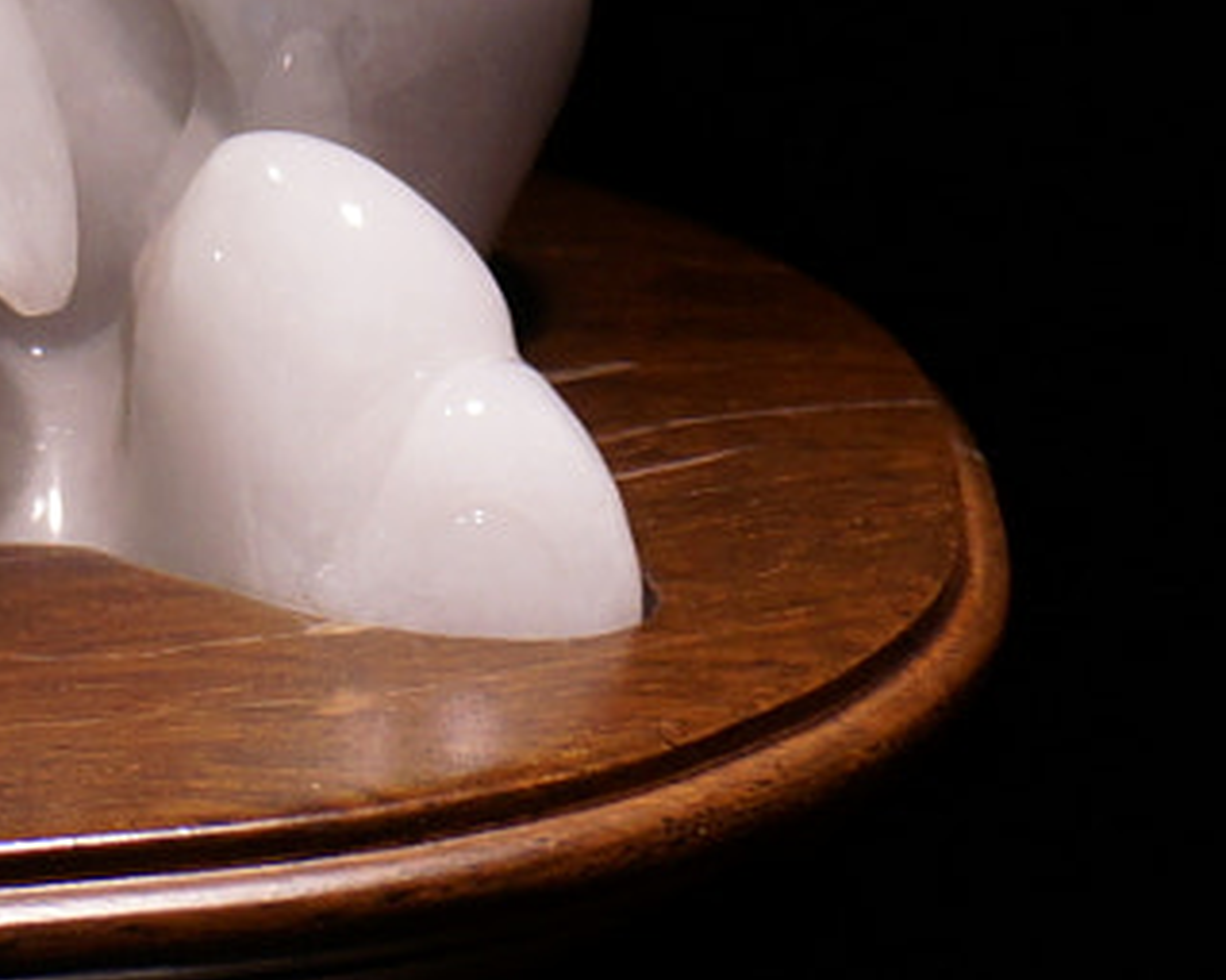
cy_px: -1366
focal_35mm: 271
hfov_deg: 7.1
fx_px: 9830
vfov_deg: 5.5
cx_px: -138
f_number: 5
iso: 250
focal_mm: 30
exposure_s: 1/160
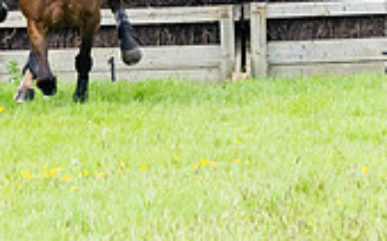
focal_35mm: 1407
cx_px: 62
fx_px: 14830
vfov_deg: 0.9
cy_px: -32
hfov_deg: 1.5
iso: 400
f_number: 6.3
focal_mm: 160
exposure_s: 1/640
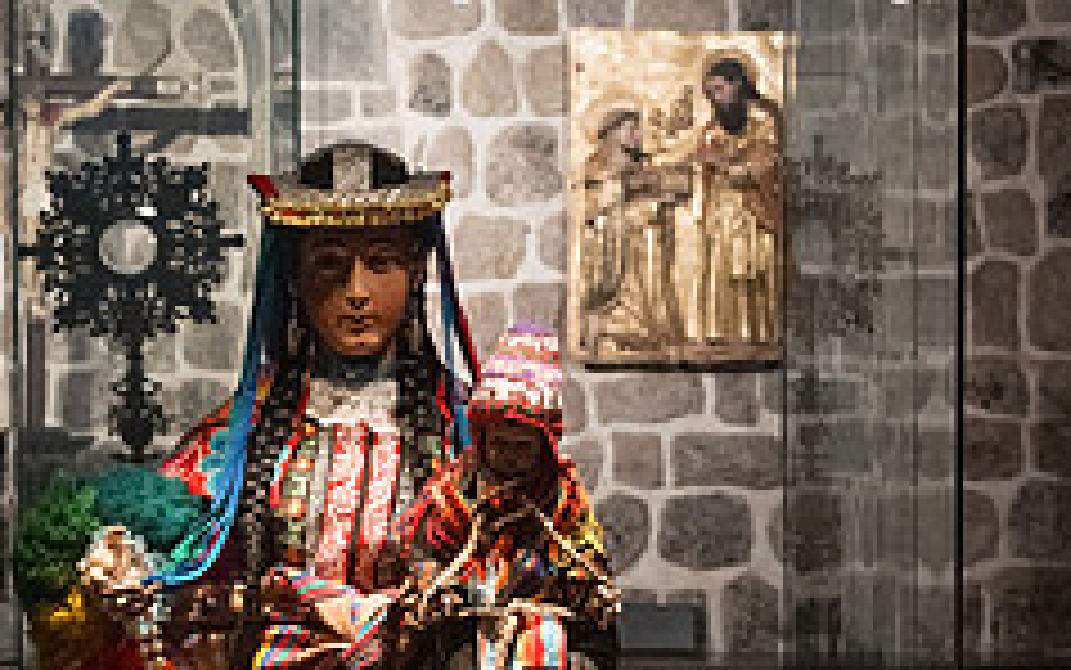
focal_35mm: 179
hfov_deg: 11.7
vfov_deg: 7.3
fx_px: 5227
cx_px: 410
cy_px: 850
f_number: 8
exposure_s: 1/125
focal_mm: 93
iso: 12800
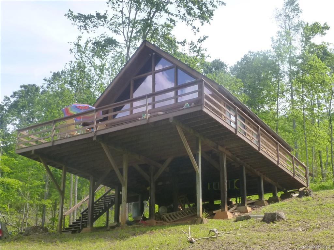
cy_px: 125
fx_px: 521
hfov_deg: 35.5
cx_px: 167
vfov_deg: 27.0
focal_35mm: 54
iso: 200
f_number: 4.6
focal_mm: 9.7
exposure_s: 1/320
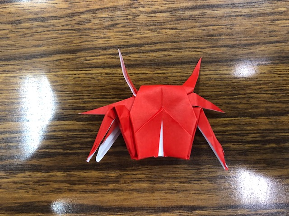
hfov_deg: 63.4
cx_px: 144
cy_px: 108
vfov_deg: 49.7
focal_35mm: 28
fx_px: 234
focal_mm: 4
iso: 50
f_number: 1.8
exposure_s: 1/15
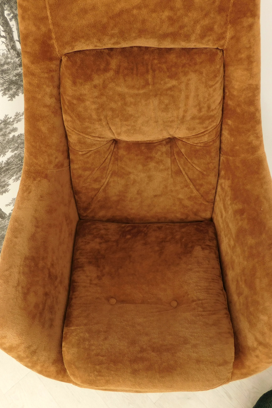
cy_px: 226
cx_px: 136
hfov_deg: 46.4
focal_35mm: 28
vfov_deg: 65.3
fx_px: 317
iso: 125
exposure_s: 1/20
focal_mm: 4
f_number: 3
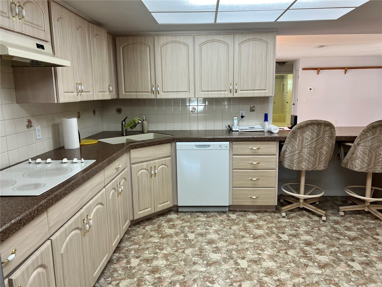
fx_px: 287
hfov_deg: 67.3
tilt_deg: -10.0
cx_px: 191
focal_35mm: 26
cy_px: 144
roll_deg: +1.3
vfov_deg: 53.1
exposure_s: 1/120
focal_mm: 5.7
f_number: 1.5
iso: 125
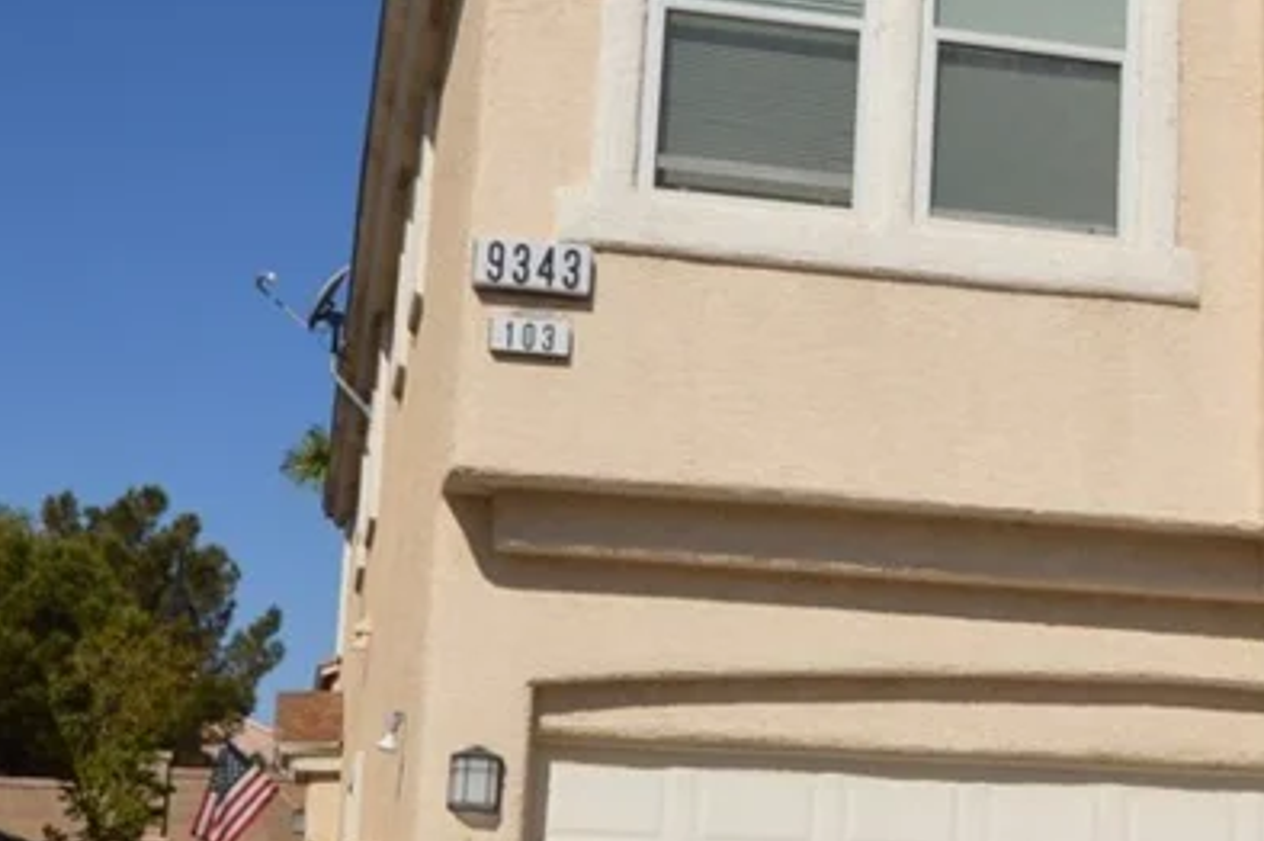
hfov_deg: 25.5
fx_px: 2736
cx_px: 1049
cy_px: 469
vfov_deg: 17.5
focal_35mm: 78
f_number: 14
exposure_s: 1/200
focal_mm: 20
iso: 100
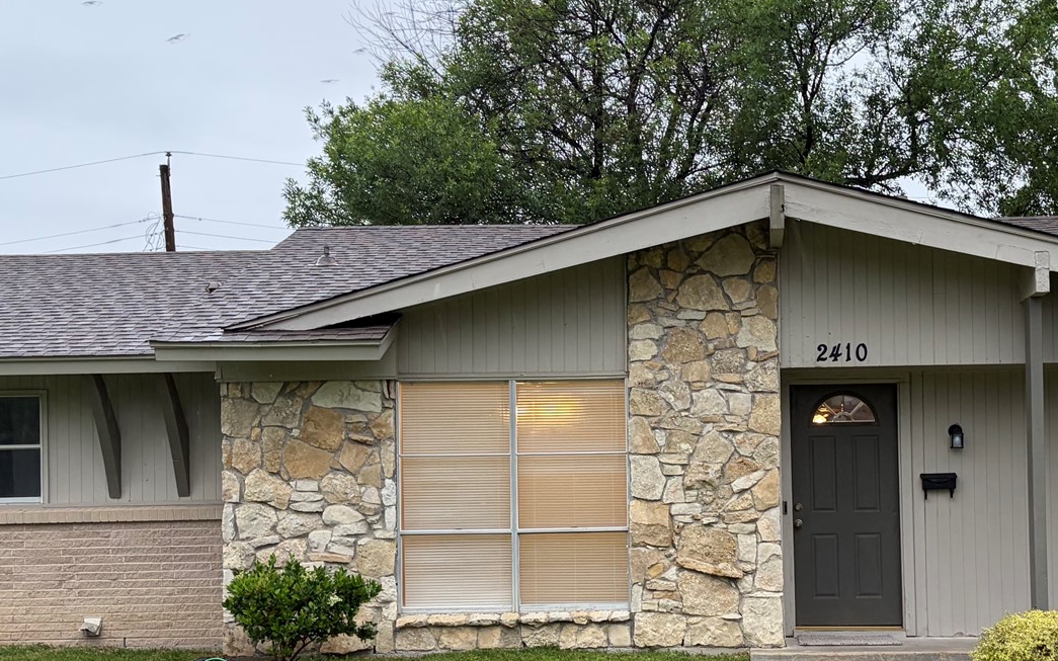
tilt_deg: +3.8
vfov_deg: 23.8
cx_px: 715
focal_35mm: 54
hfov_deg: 37.1
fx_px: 1557
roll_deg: +1.5
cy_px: 462
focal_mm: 5.96
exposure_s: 1/121
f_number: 1.6
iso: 100
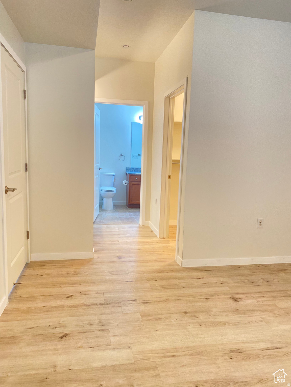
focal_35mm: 26
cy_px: 194
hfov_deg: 53.1
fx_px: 291
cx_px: 146
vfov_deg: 67.3
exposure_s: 1/60
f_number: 1.8
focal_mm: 4.25
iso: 250
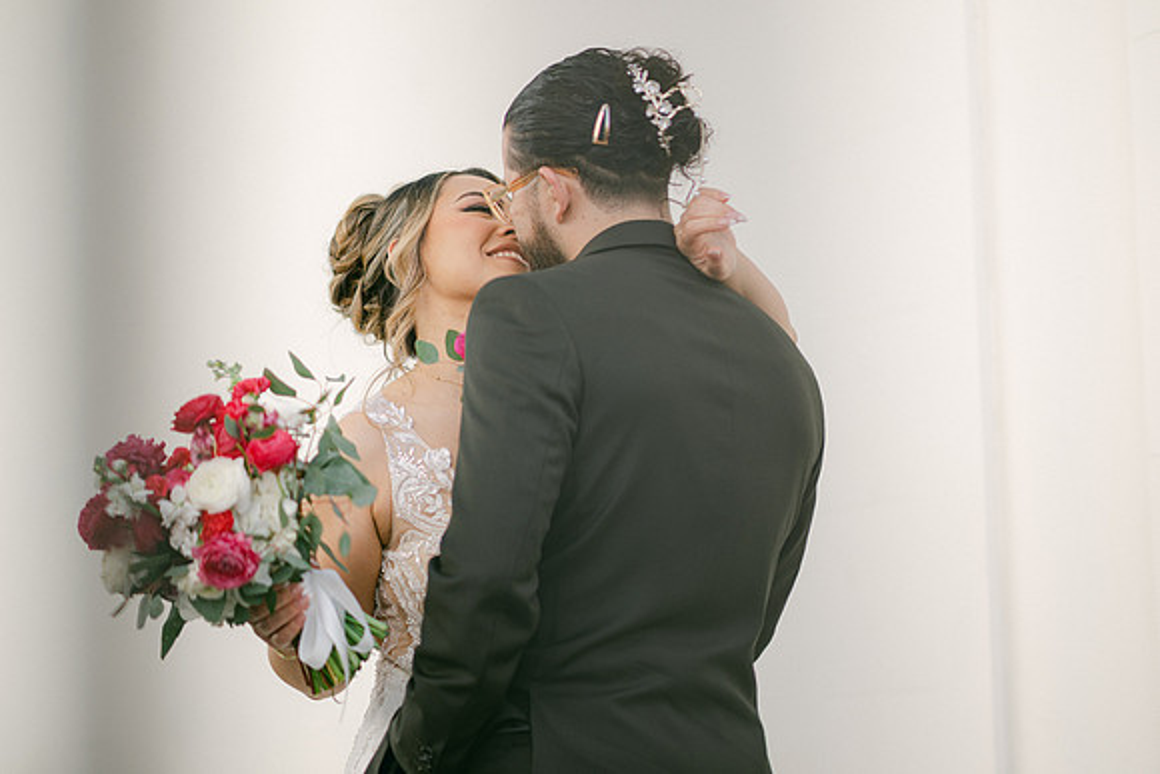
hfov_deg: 23.9
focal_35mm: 85
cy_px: 387
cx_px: 580
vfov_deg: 16.1
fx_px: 2739
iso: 80
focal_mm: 85
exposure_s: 1/2000
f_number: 1.8
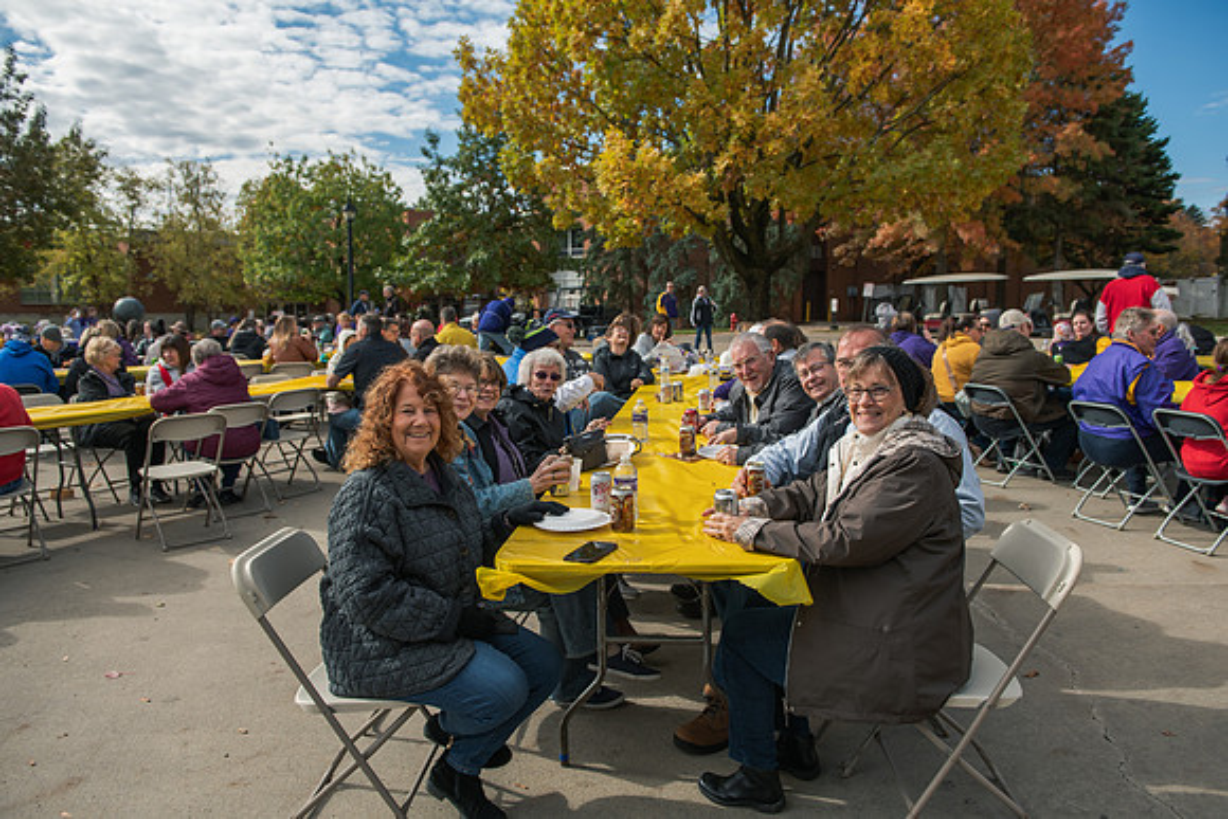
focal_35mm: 27
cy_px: 410
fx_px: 921
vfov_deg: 48.0
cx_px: 614
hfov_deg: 67.4
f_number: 4
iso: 64
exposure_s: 1/500
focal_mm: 27
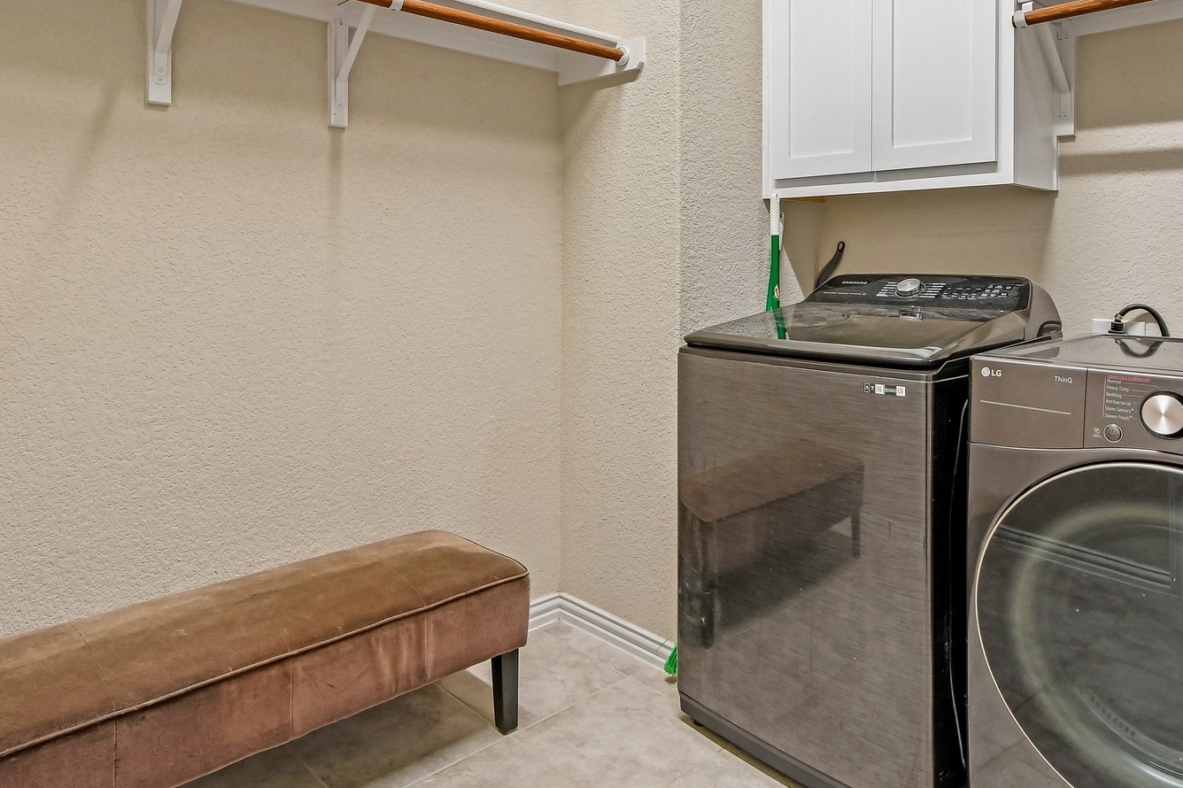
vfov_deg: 52.9
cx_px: 653
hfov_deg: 75.9
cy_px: 207
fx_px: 756
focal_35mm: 23
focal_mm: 10
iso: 400
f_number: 8
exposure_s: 1/5
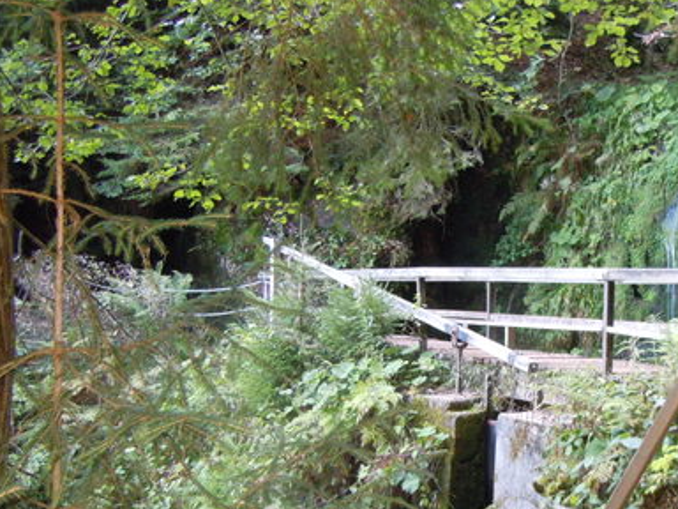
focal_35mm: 50
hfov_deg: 37.4
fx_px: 979
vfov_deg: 28.8
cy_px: 355
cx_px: 498
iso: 500
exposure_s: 1/30
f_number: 3.5
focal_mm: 5.4
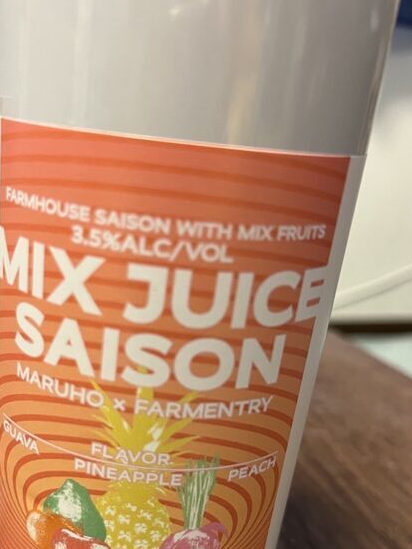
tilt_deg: -22.7
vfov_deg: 50.5
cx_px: 156
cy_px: 362
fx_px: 571
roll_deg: -6.7
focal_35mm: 36
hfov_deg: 39.4
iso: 320
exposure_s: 1/60
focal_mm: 5.1
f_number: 1.6
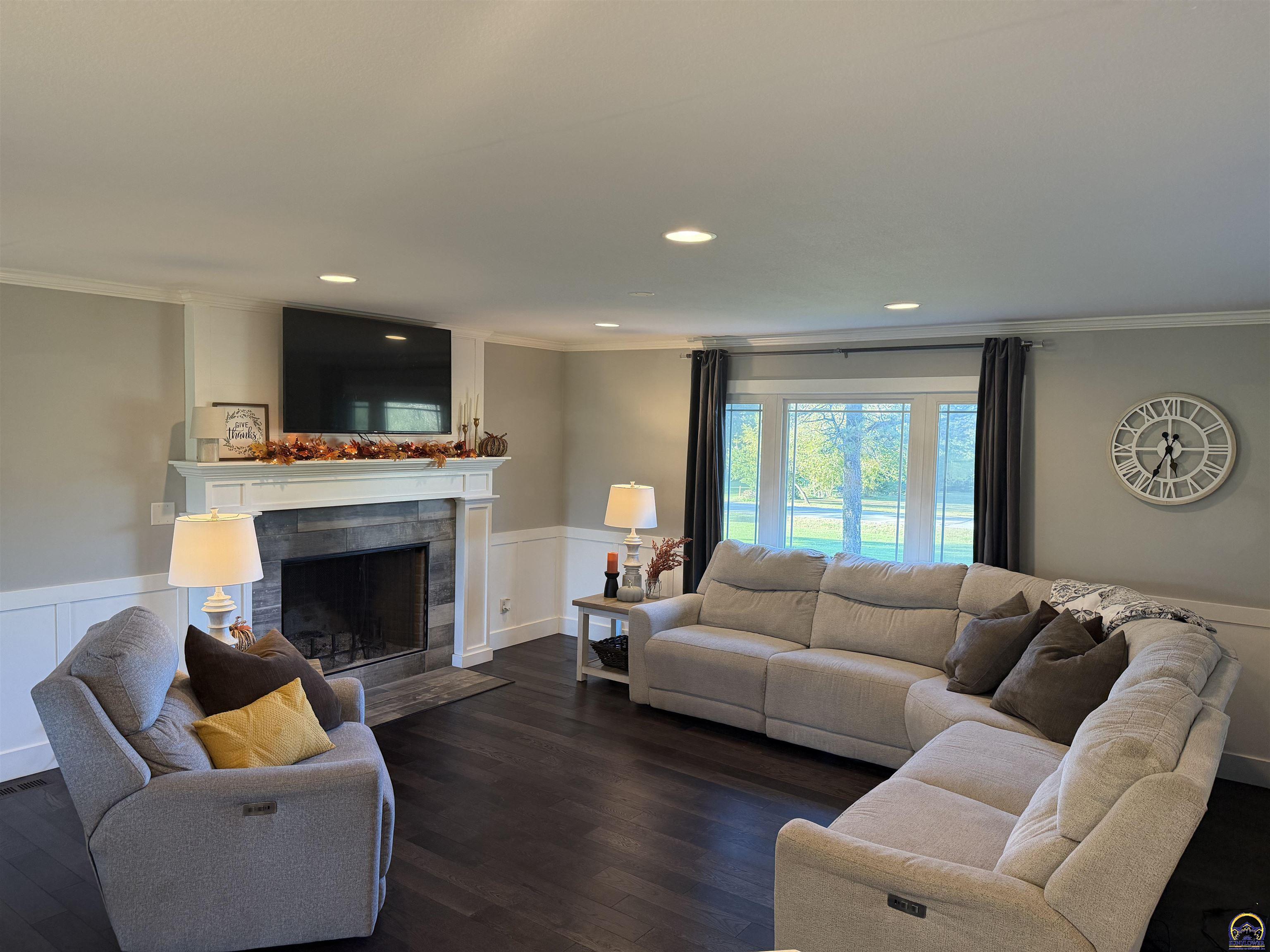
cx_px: 635
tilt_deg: -3.5
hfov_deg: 71.6
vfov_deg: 56.8
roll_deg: -1.5
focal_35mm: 24
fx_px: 881
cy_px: 476
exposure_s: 1/120
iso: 250
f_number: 1.78
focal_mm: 6.76
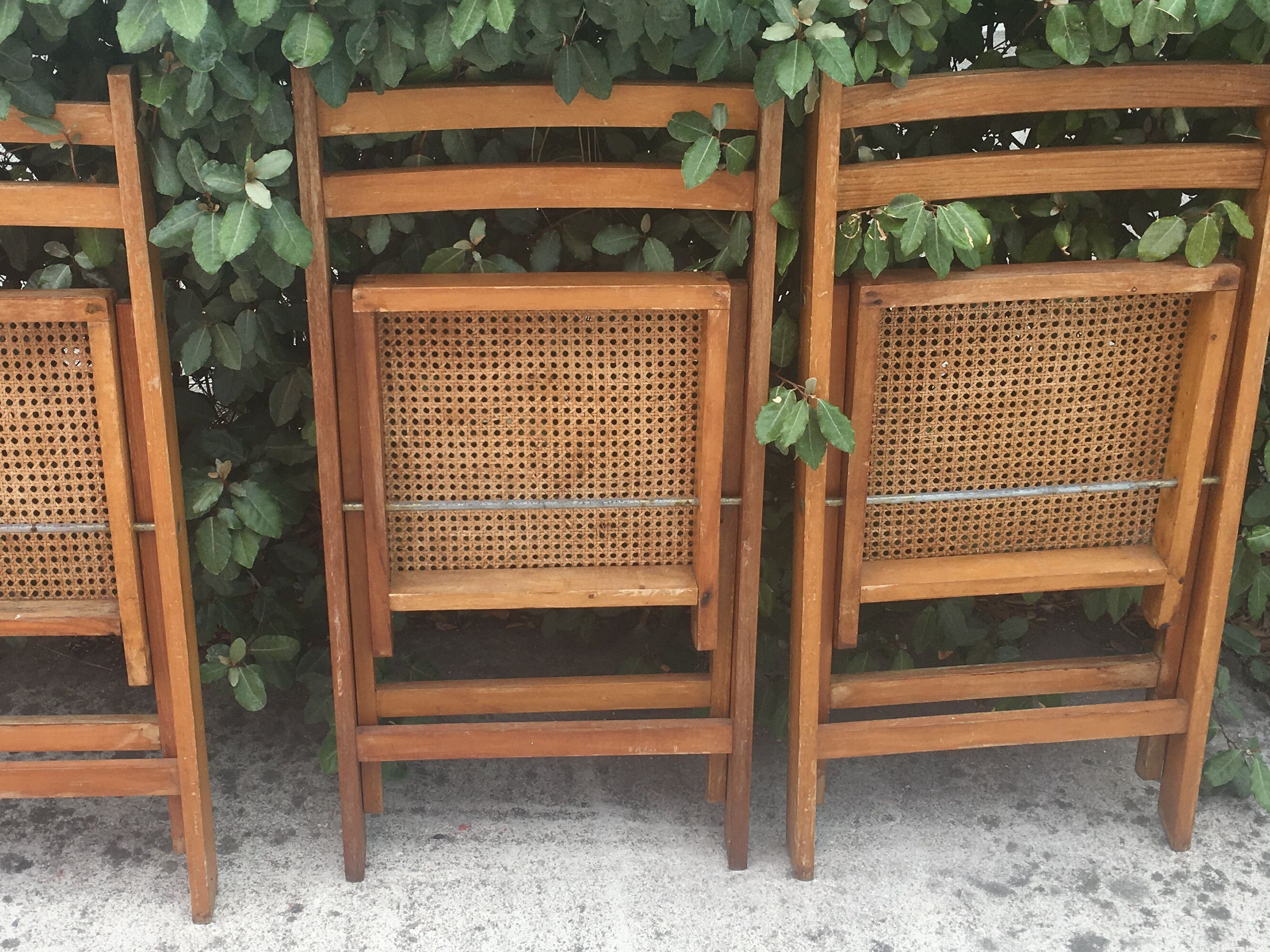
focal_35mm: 44
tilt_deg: -31.0
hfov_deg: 42.8
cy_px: 442
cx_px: 523
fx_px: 1614
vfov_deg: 32.9
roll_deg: +1.3
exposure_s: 1/413
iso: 25
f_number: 2.2
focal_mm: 4.15
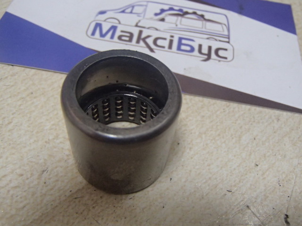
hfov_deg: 50.2
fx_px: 323
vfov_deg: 38.6
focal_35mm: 37
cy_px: 113
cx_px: 151
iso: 800
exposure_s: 1/50
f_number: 4.7
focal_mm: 6.64
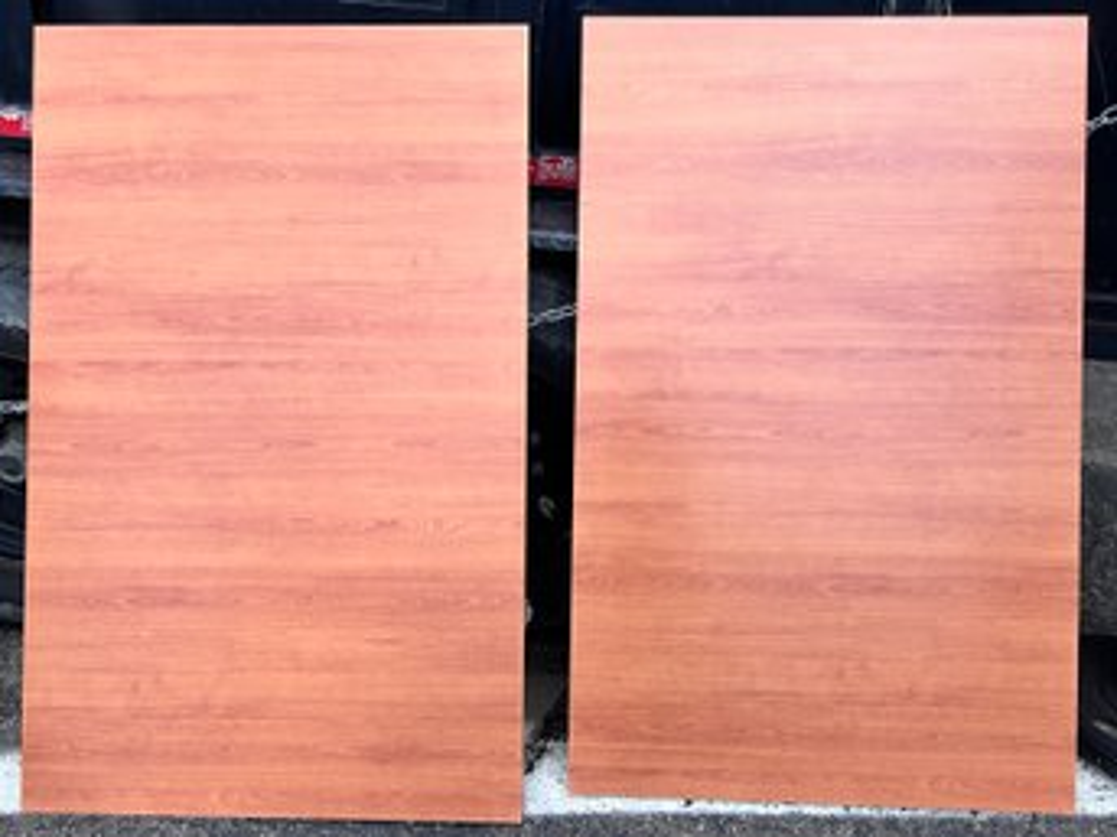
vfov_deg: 53.0
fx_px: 839
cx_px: 558
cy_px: 418
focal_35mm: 26
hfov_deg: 67.3
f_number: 1.5
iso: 50
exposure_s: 1/1645
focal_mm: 5.7
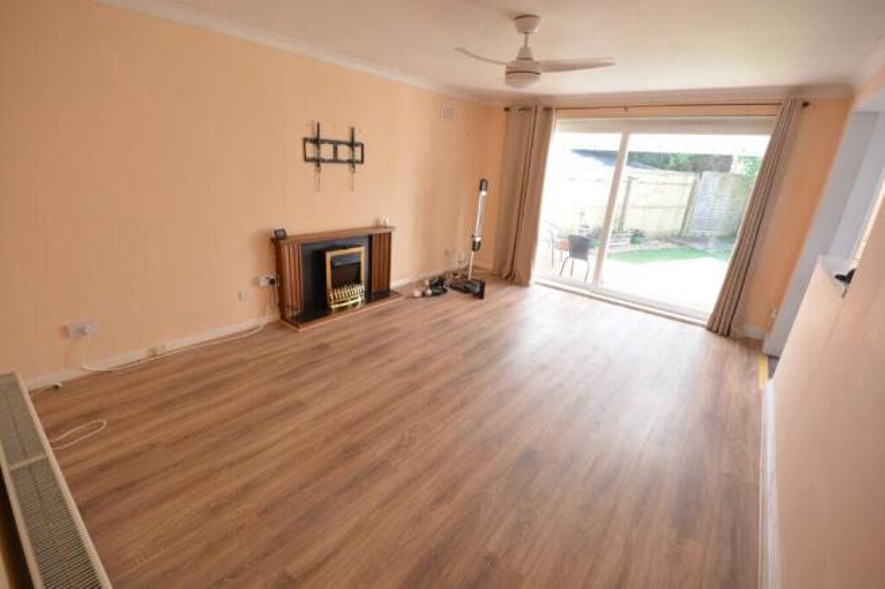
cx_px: 442
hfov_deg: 100.4
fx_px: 369
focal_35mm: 15
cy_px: 294
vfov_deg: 77.3
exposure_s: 1/30
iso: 400
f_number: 8
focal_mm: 10
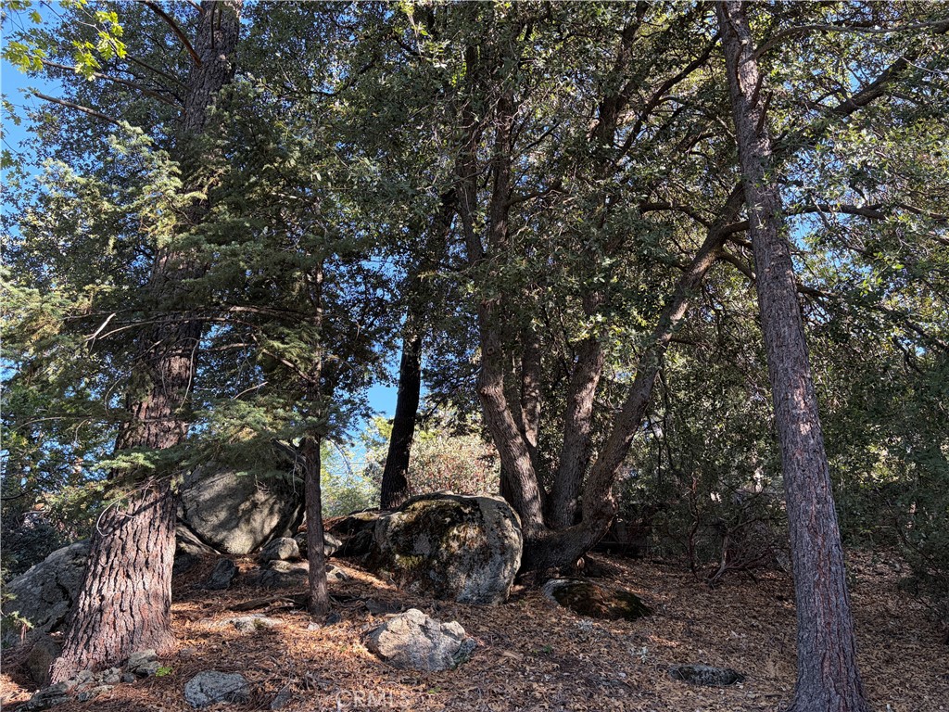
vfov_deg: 53.1
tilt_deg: +26.7
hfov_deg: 67.3
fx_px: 713
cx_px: 474
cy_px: 356
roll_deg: +1.7
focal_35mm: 26
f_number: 1.6
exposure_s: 1/215
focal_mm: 5.96
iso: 80
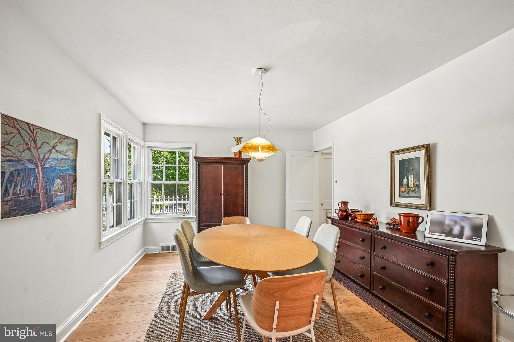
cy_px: 171
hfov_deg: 96.7
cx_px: 257
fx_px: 228
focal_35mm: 16
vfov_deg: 73.7
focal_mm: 16
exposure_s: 1/80
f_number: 8
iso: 800
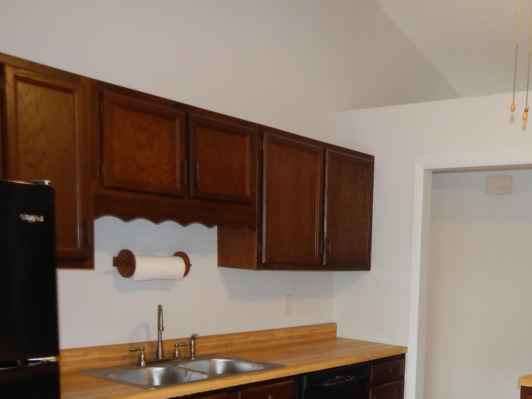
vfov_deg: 33.5
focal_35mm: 41
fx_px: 630
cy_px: 351
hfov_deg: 44.2
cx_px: 403
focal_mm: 4
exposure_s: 1/30
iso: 200
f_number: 3
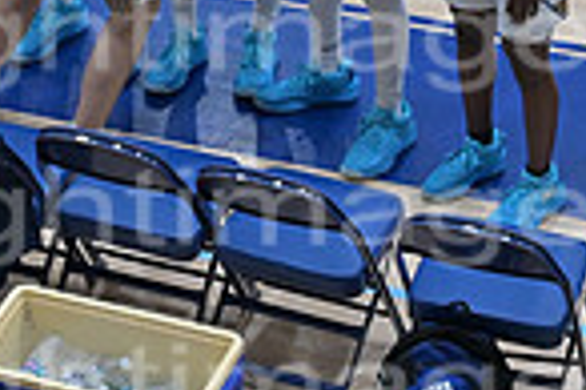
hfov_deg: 10.4
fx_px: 3219
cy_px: -221
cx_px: 104
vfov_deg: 6.8
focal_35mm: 198
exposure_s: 1/400
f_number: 4
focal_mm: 50
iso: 3200
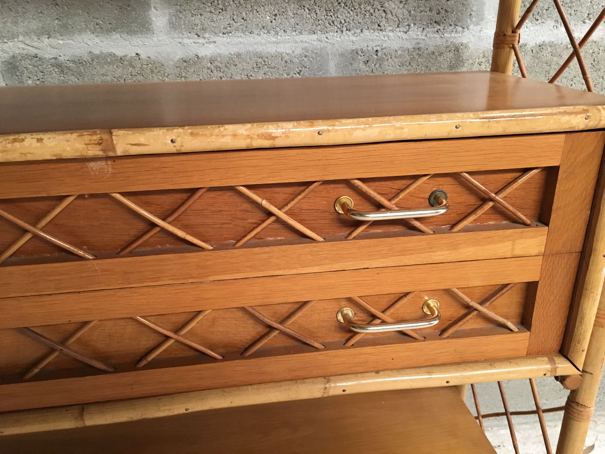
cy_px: 227
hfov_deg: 61.7
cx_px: 302
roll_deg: +1.8
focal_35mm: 29
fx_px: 507
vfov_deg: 48.2
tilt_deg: -21.9
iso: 200
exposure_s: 1/25
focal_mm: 4.15
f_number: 2.2
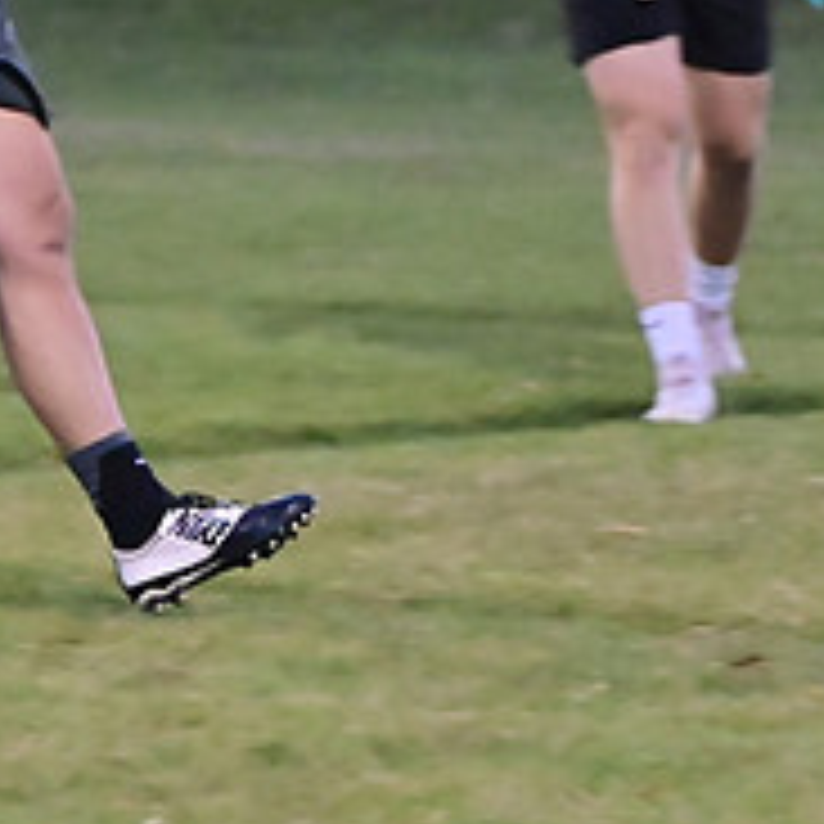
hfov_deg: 3.3
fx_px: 14139
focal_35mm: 525
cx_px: -153
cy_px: -2
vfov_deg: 3.3
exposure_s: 1/500
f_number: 4
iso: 6400
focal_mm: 130
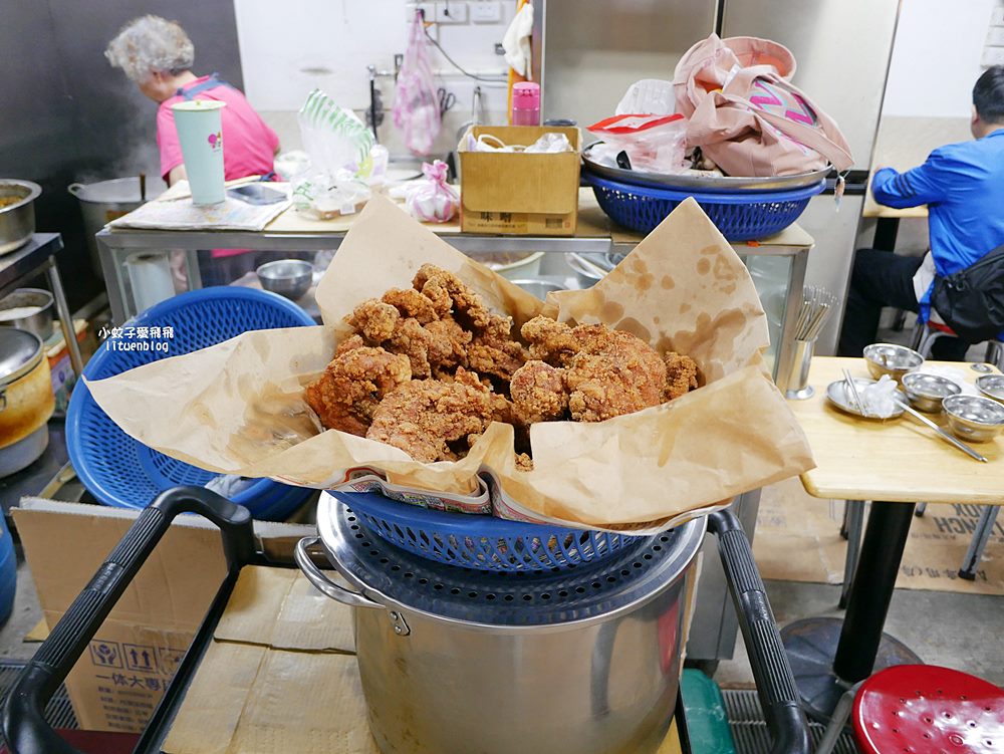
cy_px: 377
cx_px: 502
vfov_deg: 49.8
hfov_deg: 63.4
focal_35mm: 28
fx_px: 812
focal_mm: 14
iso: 1000
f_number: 2.5
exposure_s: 1/60
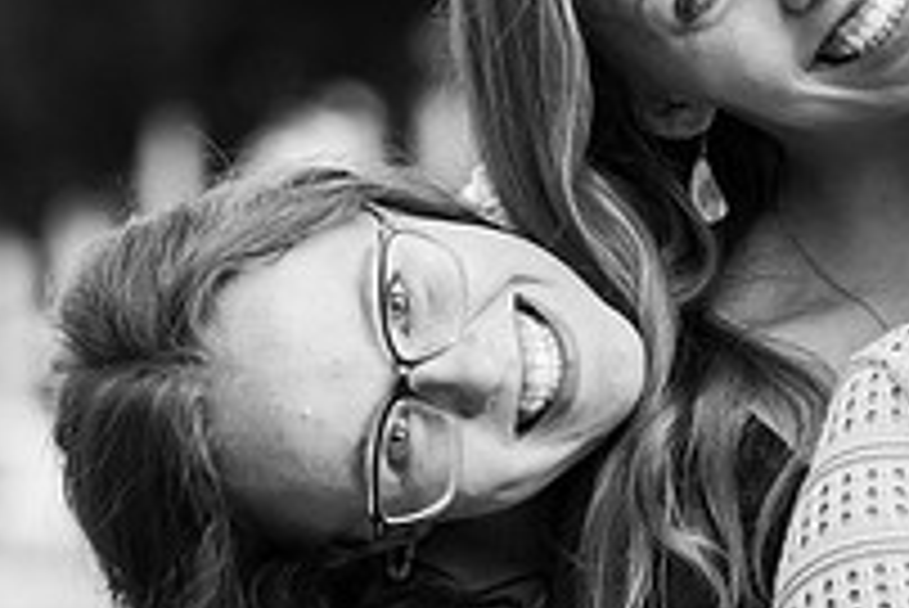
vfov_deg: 2.4
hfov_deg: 3.6
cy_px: 534
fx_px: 14529
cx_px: 500
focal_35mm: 575
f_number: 5.6
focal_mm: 200
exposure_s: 1/200
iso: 2500
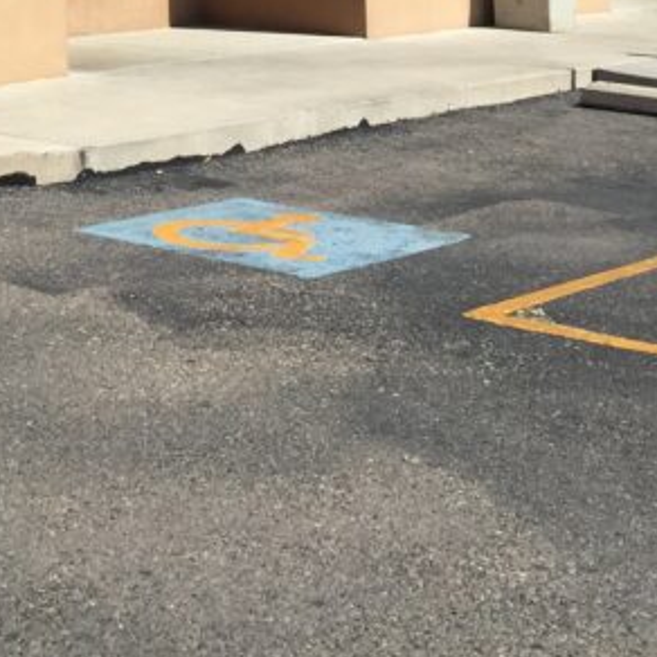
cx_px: -27
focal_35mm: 90
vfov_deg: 16.9
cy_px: -423
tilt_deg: +7.3
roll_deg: +0.5
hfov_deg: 18.7
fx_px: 1933
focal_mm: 4.15
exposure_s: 1/2326
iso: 32
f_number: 2.2
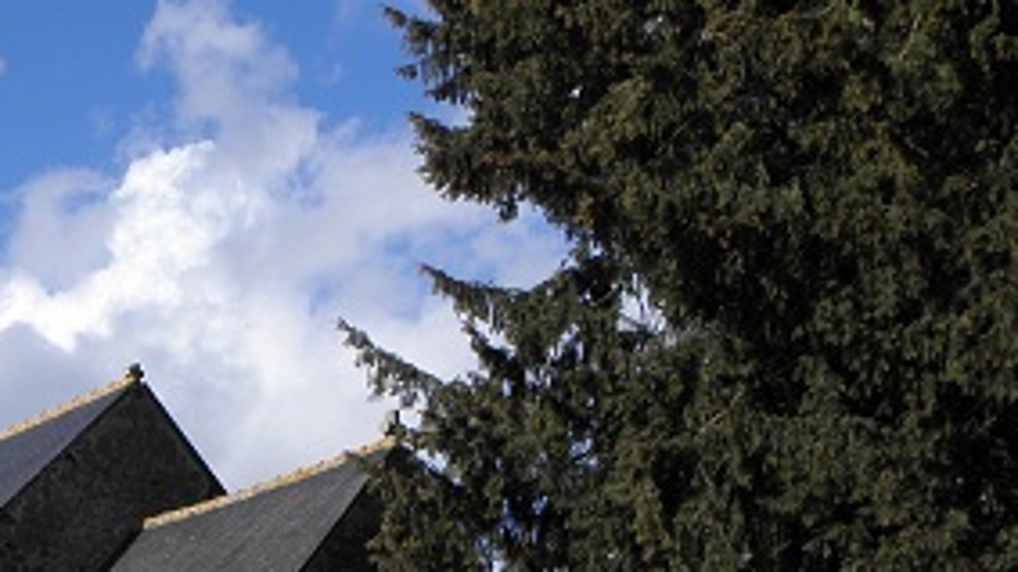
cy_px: 696
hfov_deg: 25.9
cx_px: 22
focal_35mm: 78
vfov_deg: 14.9
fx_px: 2105
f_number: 5.6
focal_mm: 6.07
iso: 64
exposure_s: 1/320
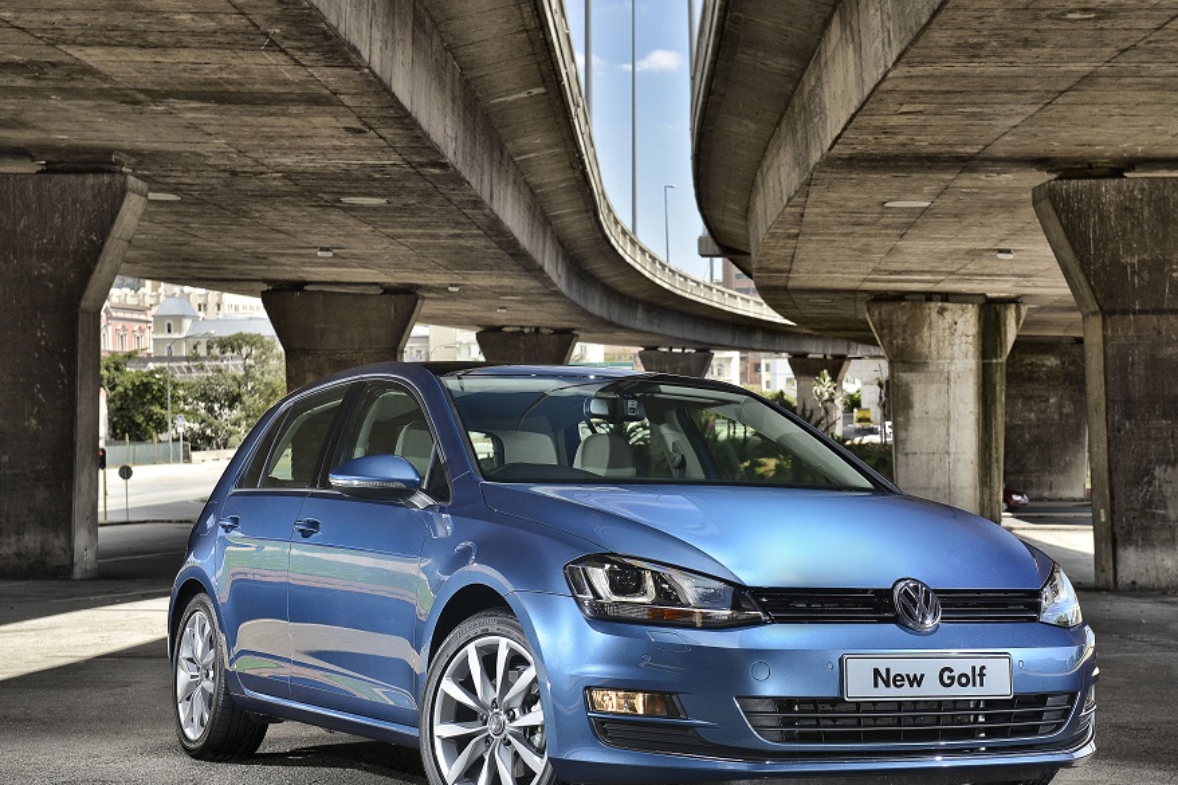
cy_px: 442
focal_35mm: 70
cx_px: 675
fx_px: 2290
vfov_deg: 19.4
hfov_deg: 28.8
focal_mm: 60
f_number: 7.1
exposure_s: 1/160
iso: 320
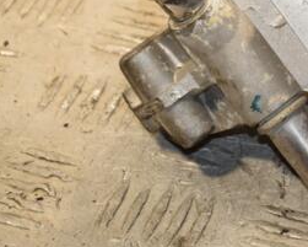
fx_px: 2827
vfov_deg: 5.0
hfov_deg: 6.2
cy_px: 23
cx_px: 324
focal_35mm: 310
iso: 800
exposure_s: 1/200
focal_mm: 92
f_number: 7.1
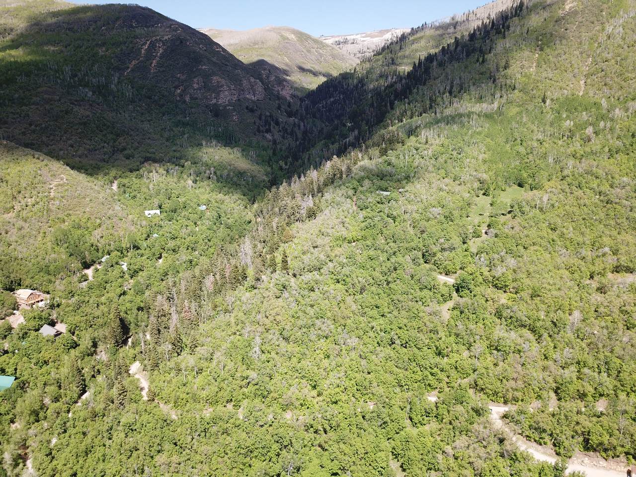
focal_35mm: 26
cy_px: 238
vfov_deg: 53.1
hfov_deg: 67.3
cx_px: 318
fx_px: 478
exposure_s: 1/683
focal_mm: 4.7
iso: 100
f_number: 2.2
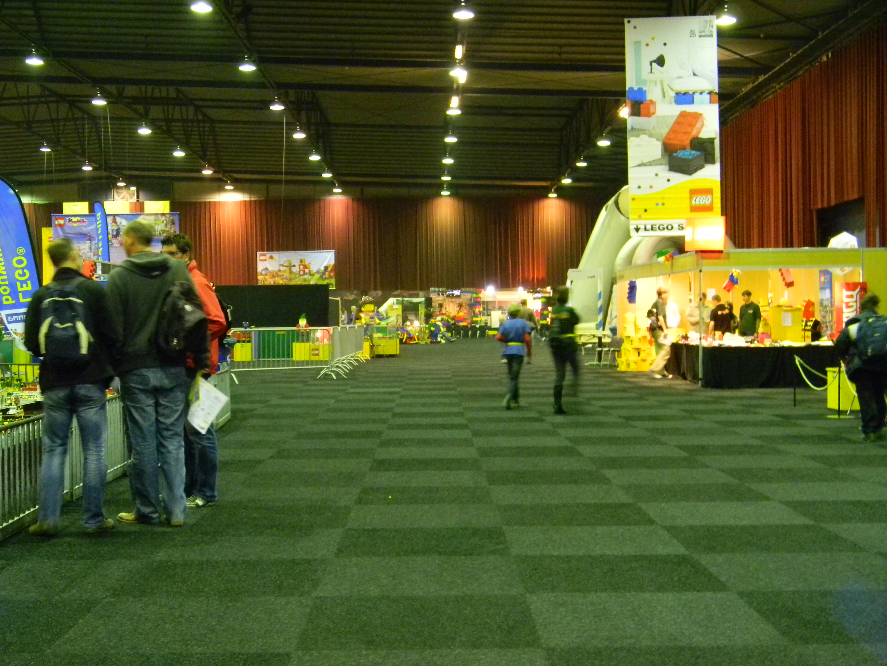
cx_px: 444
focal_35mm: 47
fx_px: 1204
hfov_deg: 40.4
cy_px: 333
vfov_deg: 30.9
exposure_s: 1/9
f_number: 3.9
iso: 800
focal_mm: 8.6
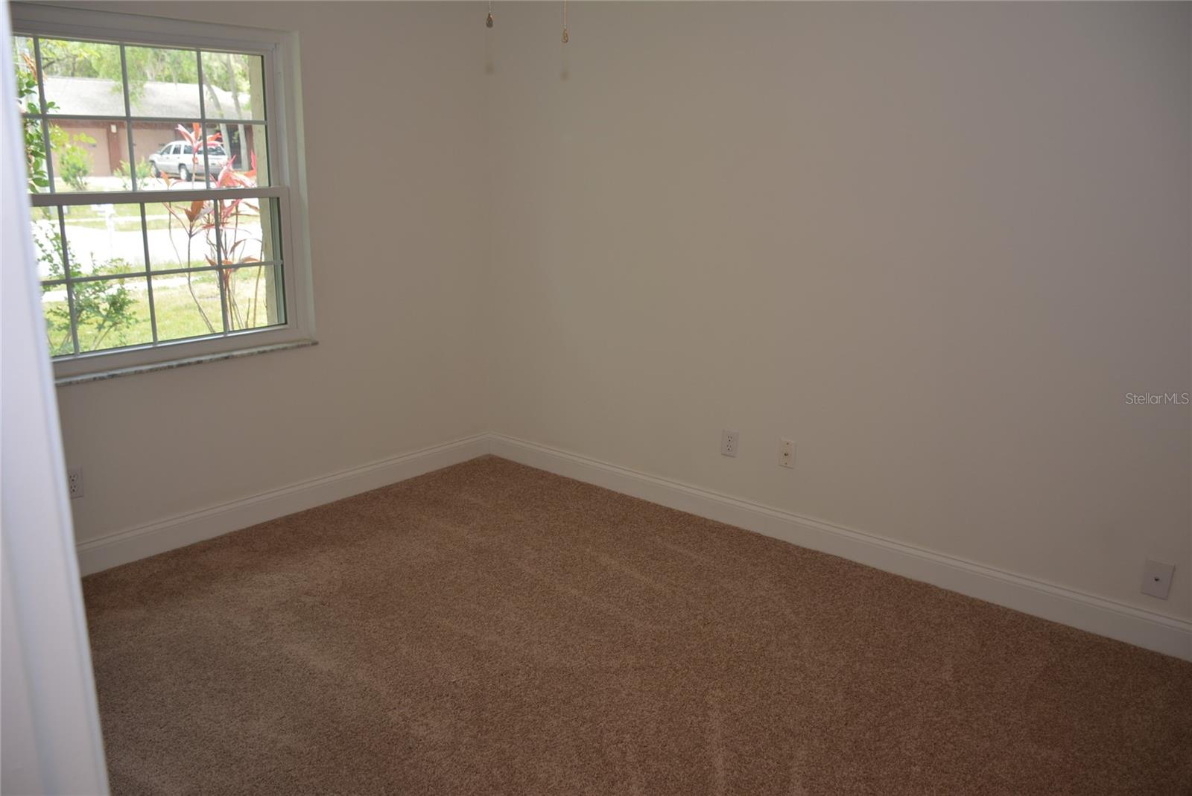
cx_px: 596
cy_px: 398
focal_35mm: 30
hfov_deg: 61.9
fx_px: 994
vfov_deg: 43.7
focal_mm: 20
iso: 200
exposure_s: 1/60
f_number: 4
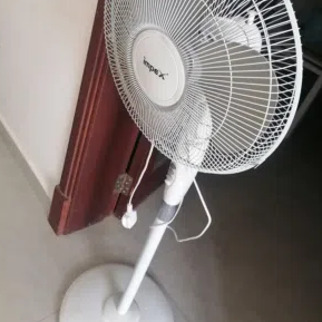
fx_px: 347
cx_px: 156
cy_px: 128
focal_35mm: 33
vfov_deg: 49.4
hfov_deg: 49.7
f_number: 1.8
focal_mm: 5.3
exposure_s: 1/33.3
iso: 160
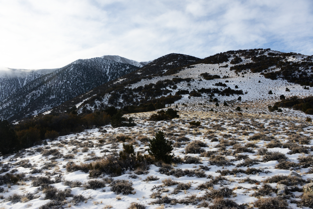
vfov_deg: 46.4
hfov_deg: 65.5
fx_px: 243
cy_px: 104
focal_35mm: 28
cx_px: 156
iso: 320
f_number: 6.3
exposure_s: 1/1600
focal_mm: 28
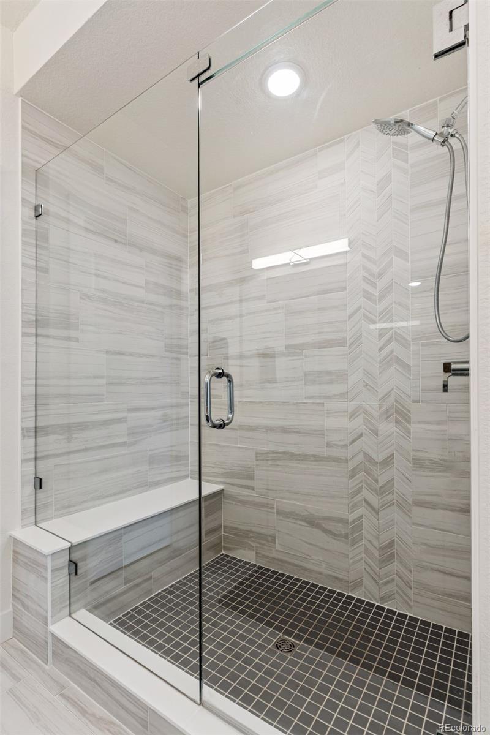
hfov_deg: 70.4
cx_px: 245
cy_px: 368
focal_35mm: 17
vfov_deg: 93.3
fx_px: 347
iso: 400
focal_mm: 17
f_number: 9
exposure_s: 1/25
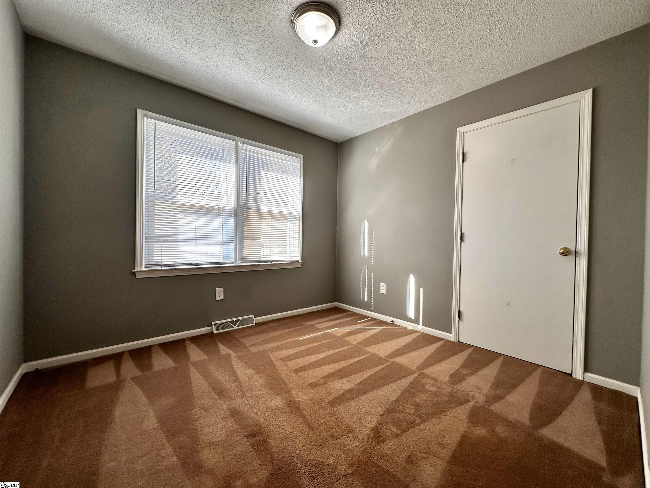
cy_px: 244
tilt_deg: -0.9
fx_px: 263
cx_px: 325
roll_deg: -1.1
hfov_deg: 102.1
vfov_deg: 85.7
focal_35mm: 14
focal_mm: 2.22
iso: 40
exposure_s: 1/192
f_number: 2.2
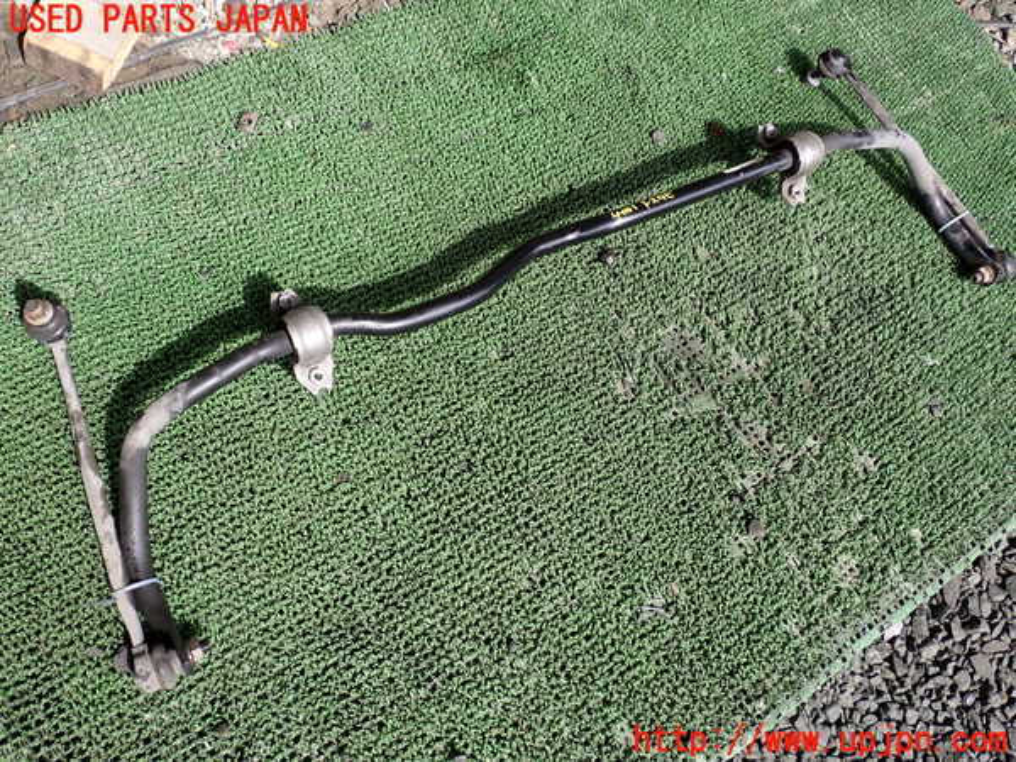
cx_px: 508
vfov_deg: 44.2
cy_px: 381
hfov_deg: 56.8
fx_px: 939
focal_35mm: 32
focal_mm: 5.79
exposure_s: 1/320
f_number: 3.2
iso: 100
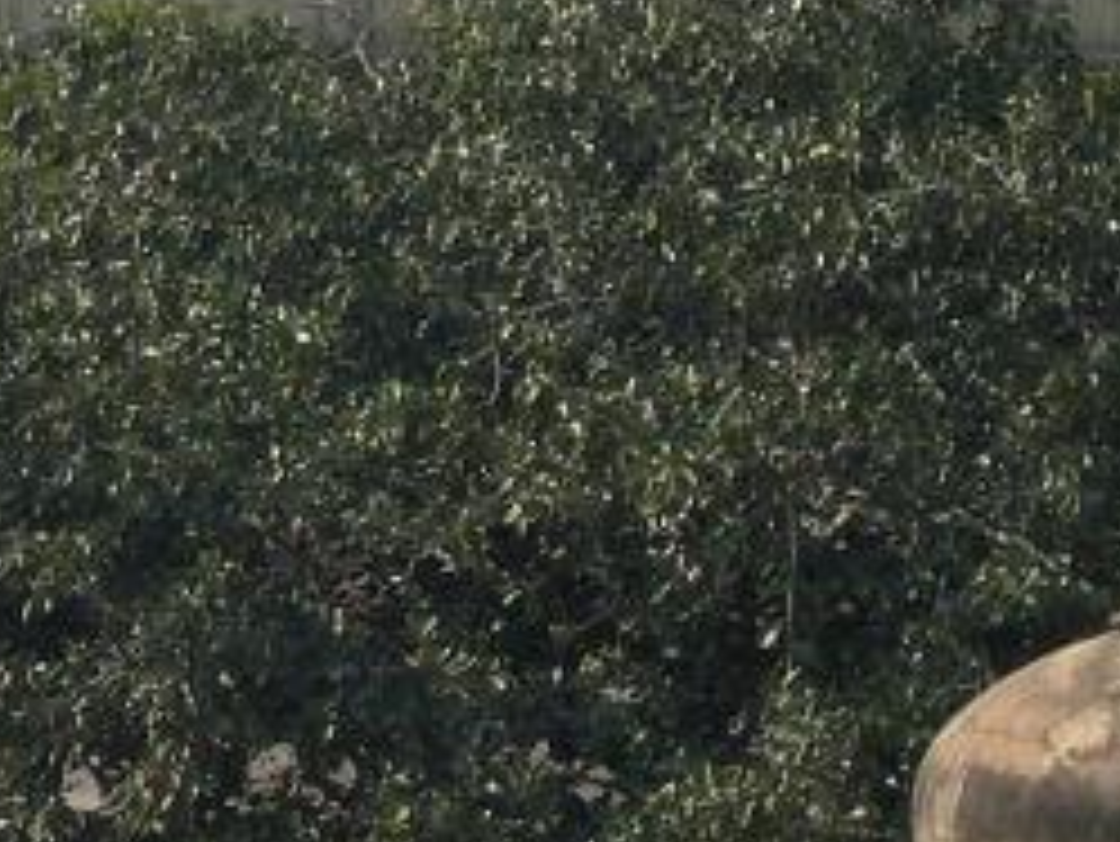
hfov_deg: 5.5
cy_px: -630
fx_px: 11589
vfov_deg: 4.1
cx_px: -648
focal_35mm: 358
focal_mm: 18.4
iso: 100
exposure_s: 1/531
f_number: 4.4
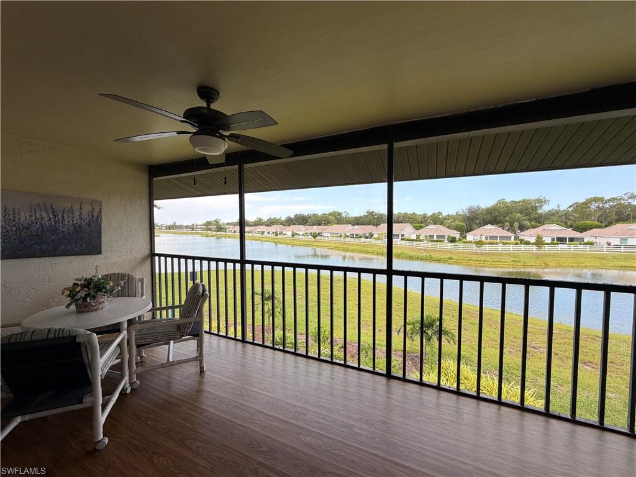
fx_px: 257
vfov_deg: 85.7
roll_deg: +0.4
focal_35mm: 14
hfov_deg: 102.1
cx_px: 318
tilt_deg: -1.7
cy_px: 238
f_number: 2.2
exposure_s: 1/241
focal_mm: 2.22
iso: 40
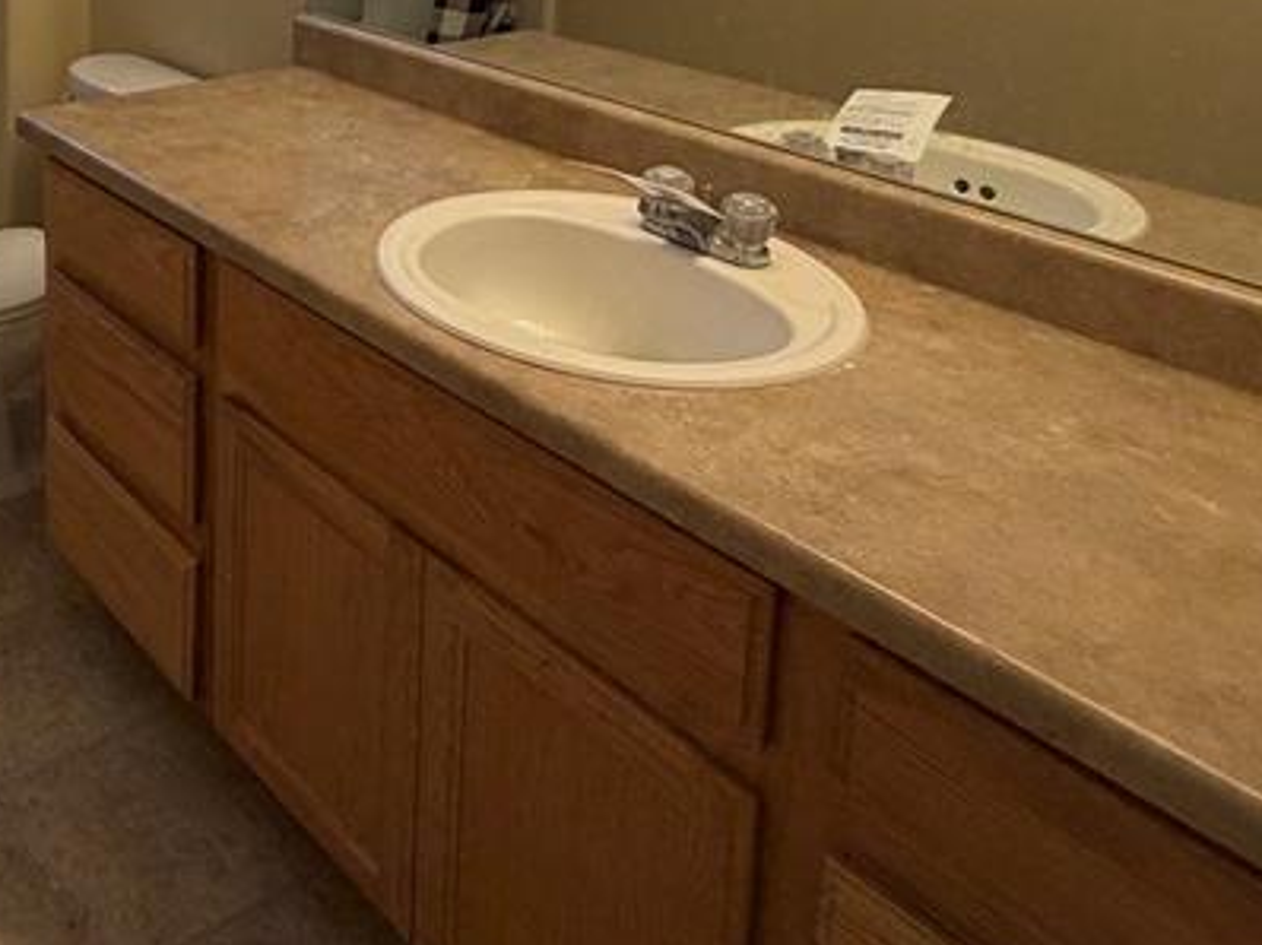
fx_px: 1312
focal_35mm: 36
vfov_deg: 34.4
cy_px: -87
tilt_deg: -8.1
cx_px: 105
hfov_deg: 46.0
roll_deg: +0.0
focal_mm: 2.22
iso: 250
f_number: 2.2
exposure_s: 1/120
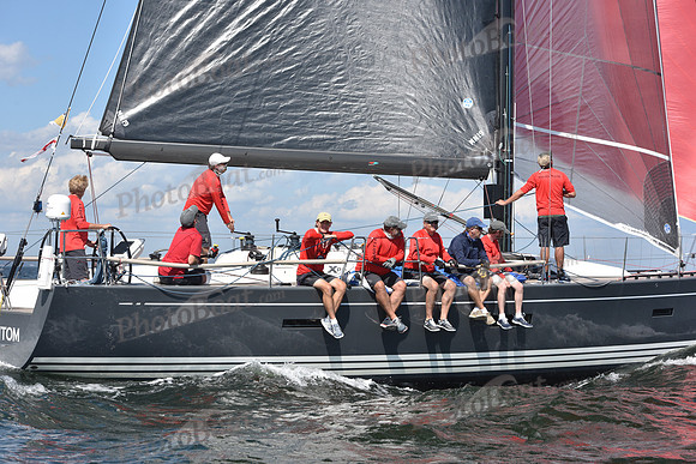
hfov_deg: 22.1
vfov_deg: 14.9
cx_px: 348
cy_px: 232
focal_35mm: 92
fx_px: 1779
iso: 320
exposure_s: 1/1250
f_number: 8
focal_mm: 92
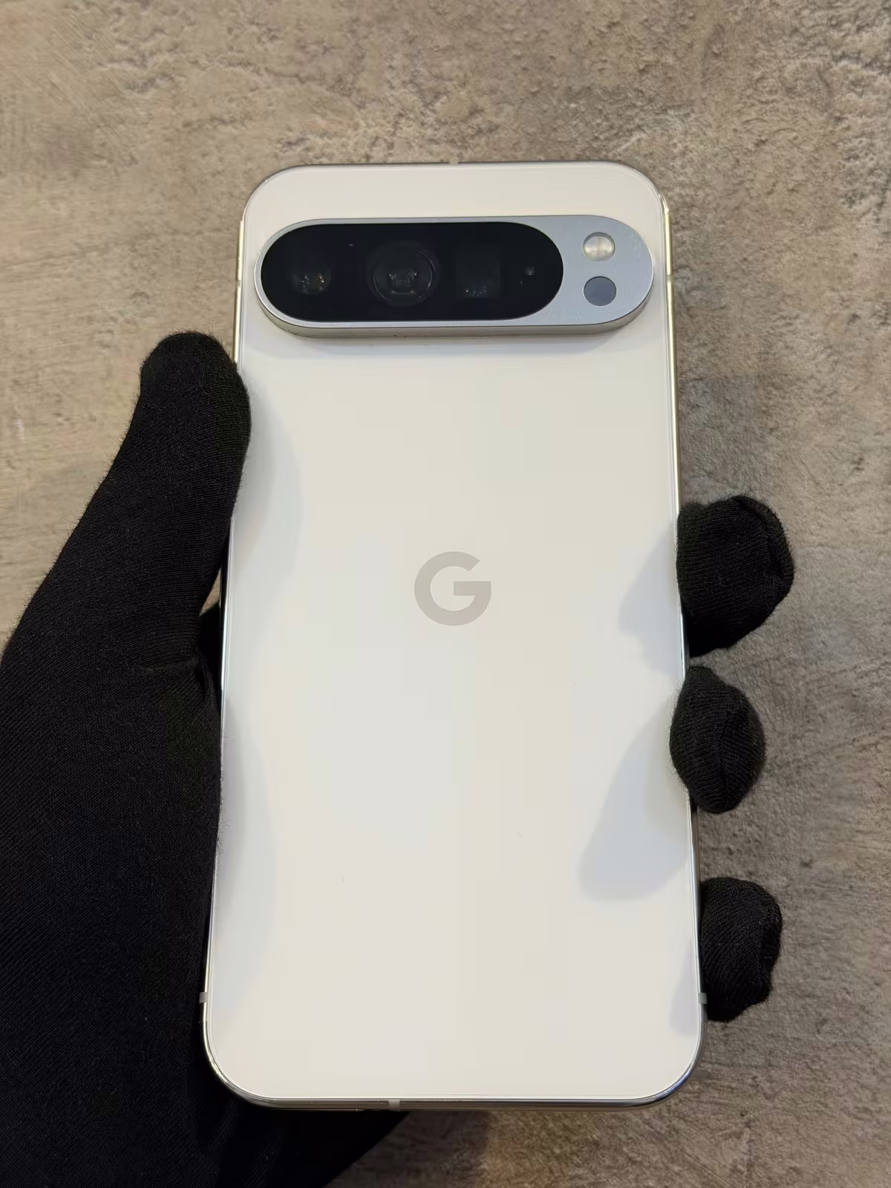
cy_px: 594
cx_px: 446
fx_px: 1647
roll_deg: -0.7
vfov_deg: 39.7
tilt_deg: +10.5
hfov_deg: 30.3
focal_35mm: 48
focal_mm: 6.76
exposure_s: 1/50
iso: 64
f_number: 1.78
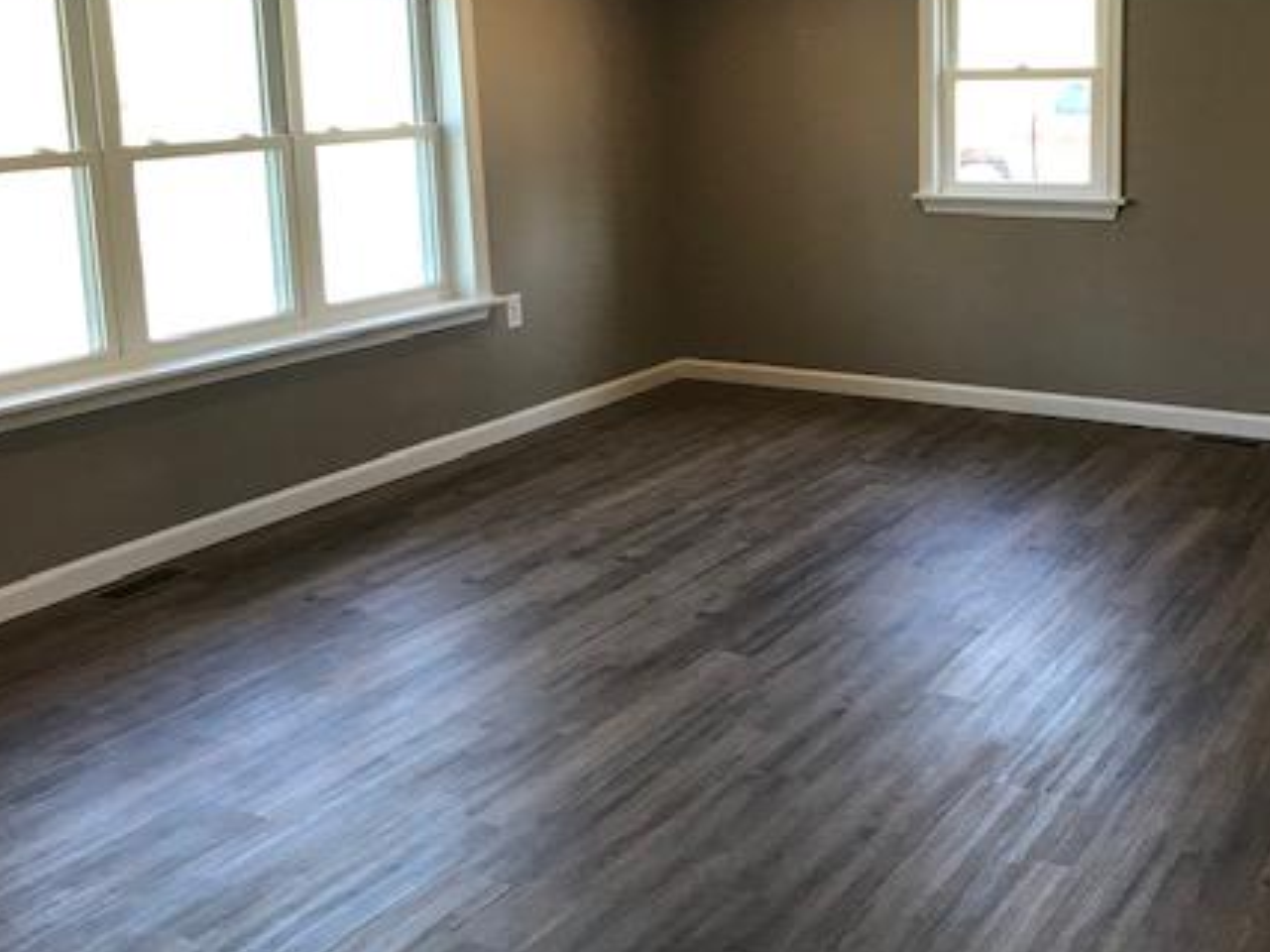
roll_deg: +0.8
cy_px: 336
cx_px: 842
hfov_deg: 44.2
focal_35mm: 42
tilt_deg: -11.3
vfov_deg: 34.1
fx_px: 1540
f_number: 1.8
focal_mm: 3.99
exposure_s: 1/30
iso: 25
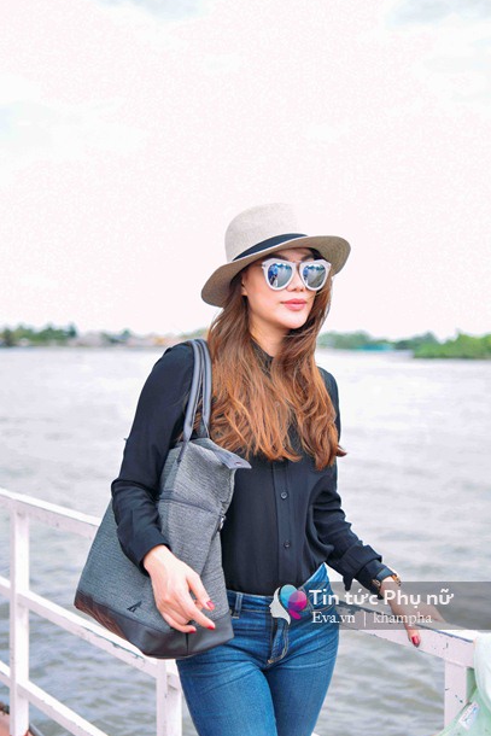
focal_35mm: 43
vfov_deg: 45.4
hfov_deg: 31.2
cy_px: 376
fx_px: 879
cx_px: 273
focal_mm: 35
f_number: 2
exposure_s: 1/800
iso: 100
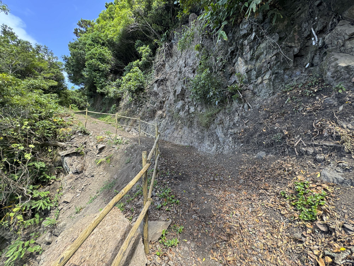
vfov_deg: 85.7
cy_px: 133
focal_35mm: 14
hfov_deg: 102.1
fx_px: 143
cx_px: 177
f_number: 2.2
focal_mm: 2.22
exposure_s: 1/130
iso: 40
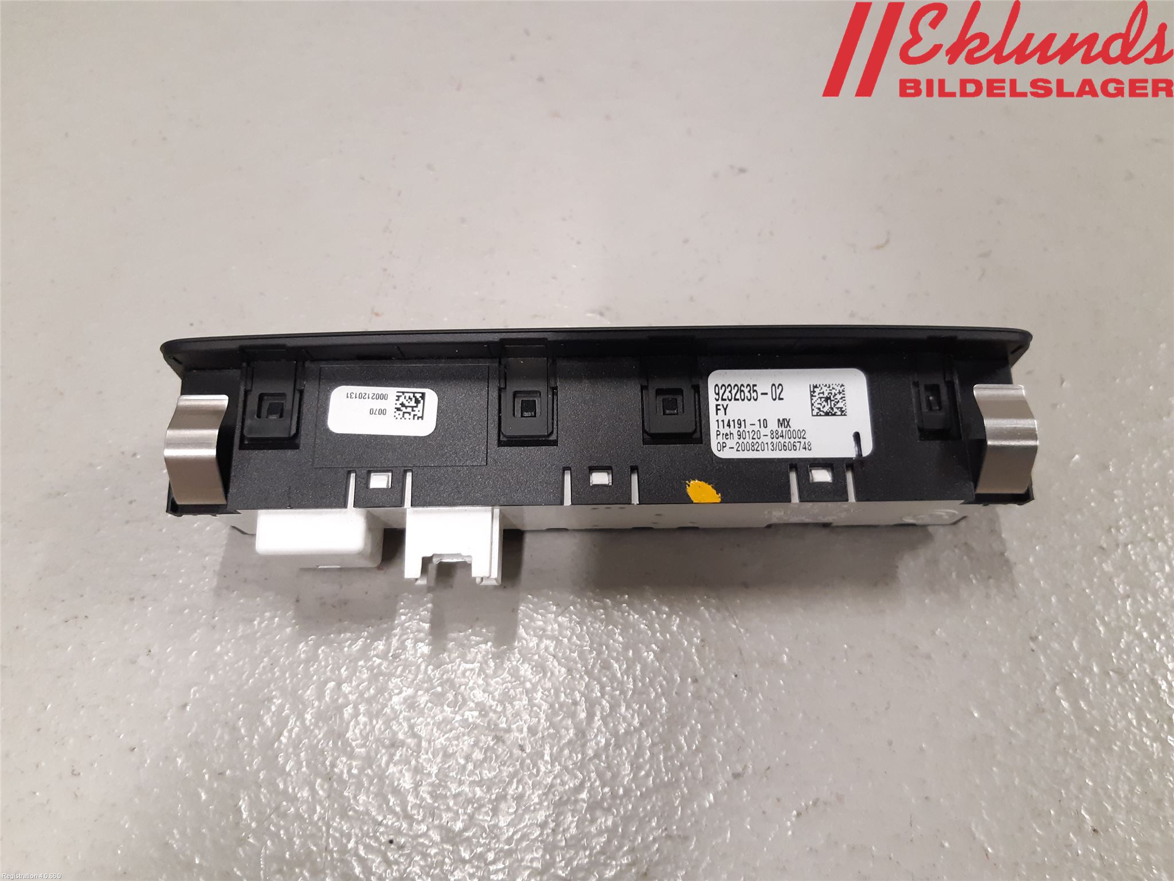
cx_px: 587
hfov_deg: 67.3
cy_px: 440
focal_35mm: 26
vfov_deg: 53.1
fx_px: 882
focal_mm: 3.93
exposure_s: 1/50
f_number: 1.7
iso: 200
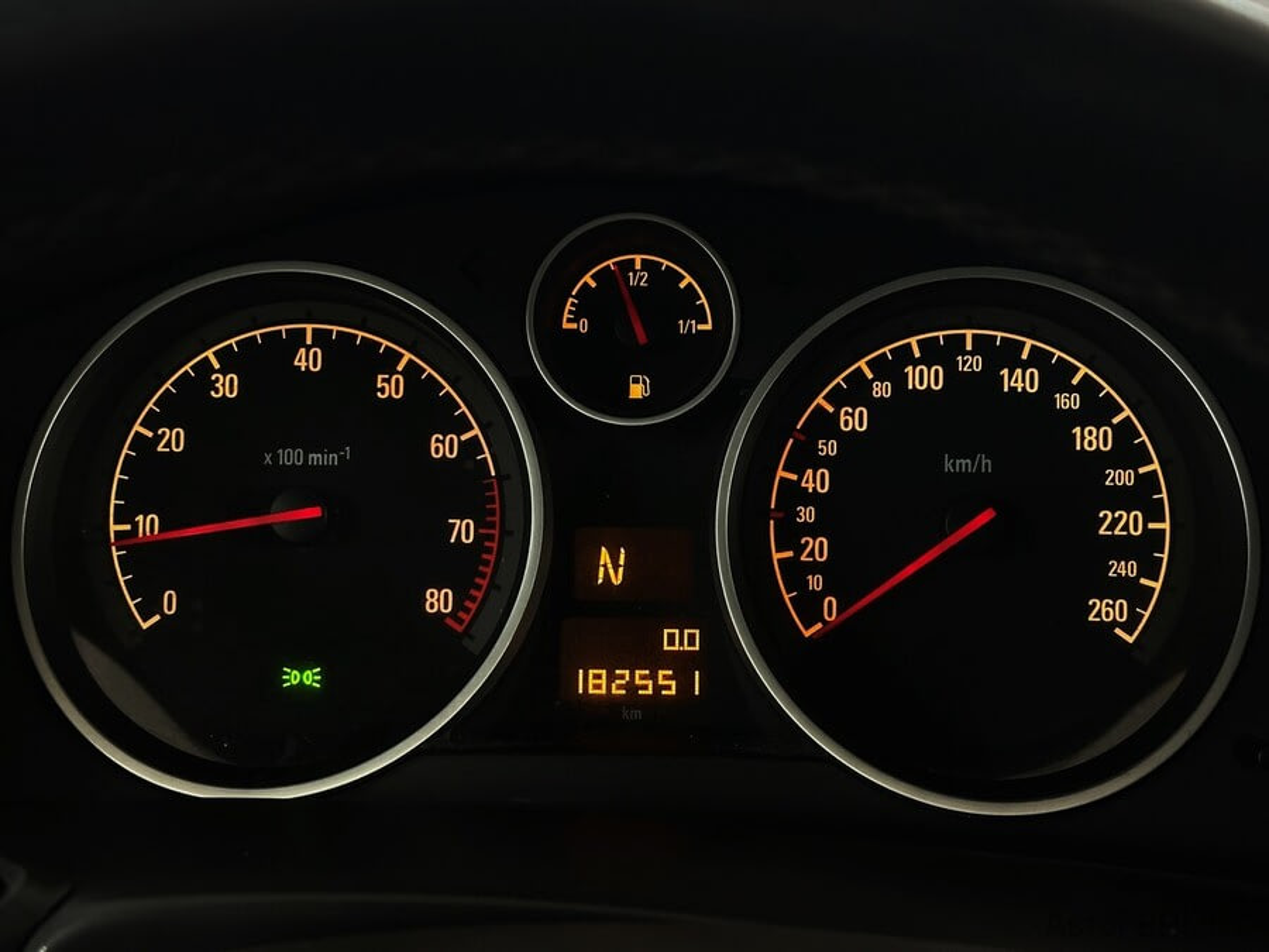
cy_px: 476
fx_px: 1760
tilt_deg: -24.1
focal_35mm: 48
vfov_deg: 30.3
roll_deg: -0.3
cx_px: 634
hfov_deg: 39.7
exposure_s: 1/33
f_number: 1.78
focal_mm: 6.86
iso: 160
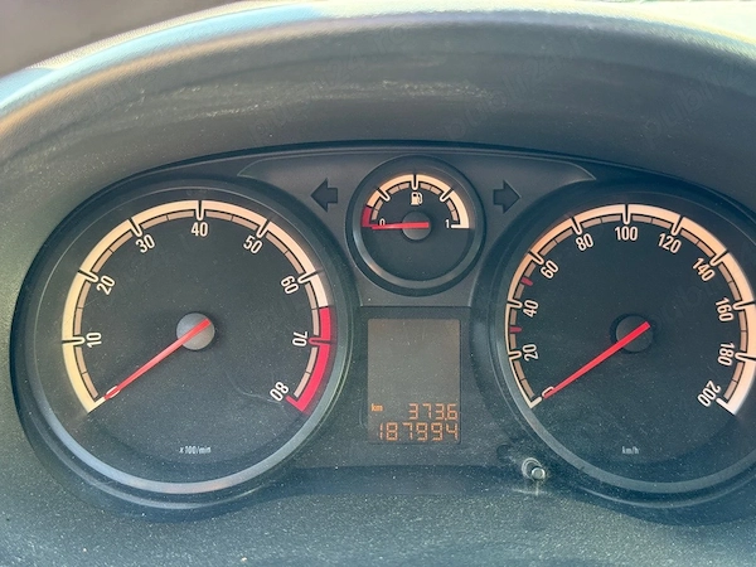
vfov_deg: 30.3
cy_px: 284
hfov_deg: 39.7
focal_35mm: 48
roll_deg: -2.5
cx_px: 378
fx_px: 1048
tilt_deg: -24.1
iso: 160
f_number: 1.78
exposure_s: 1/90
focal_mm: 6.76
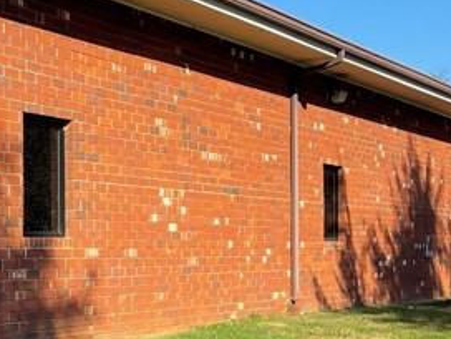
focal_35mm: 98
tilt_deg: +0.8
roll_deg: -0.8
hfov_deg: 19.2
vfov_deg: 15.1
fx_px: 1277
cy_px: 233
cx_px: -48
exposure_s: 1/2247
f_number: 1.6
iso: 32
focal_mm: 5.1
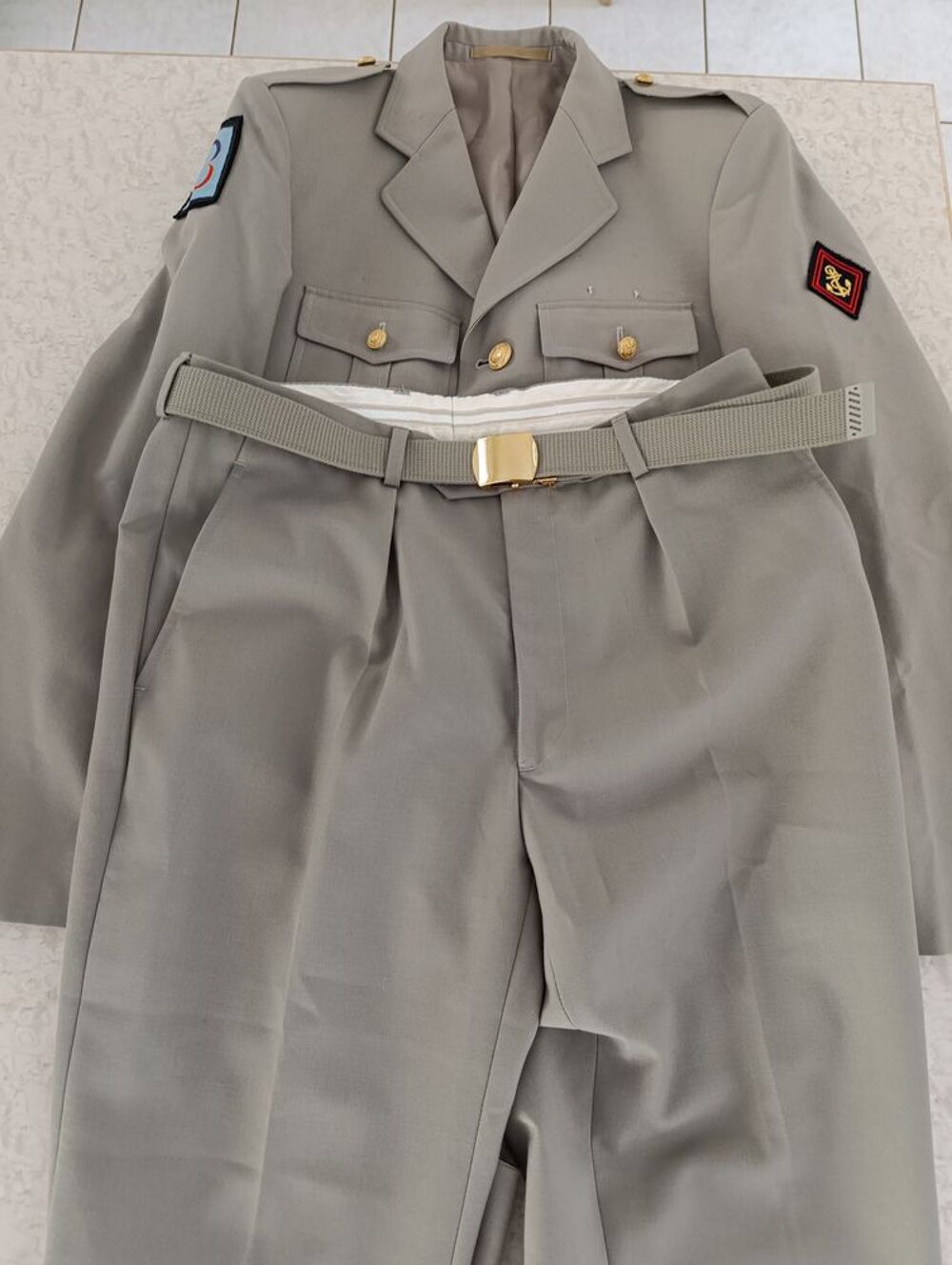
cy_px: 632
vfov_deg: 73.8
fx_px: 841
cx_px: 476
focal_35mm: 23
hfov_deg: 59.0
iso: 1250
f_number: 1.6
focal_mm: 6.14
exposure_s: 1/25
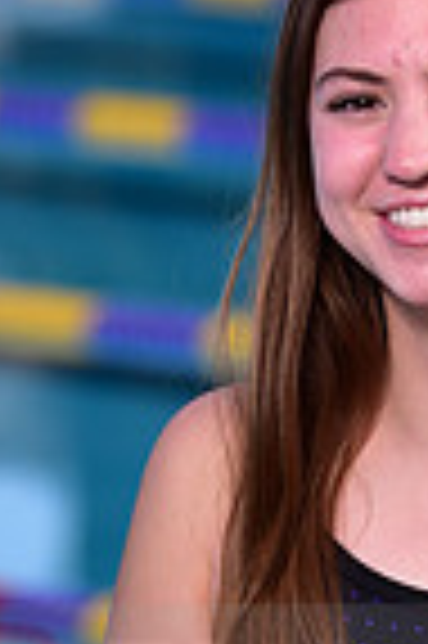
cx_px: 430
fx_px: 11976
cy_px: 667
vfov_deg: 3.1
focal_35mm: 670
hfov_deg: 2.0
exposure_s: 1/250
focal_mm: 165
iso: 80
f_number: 5.6
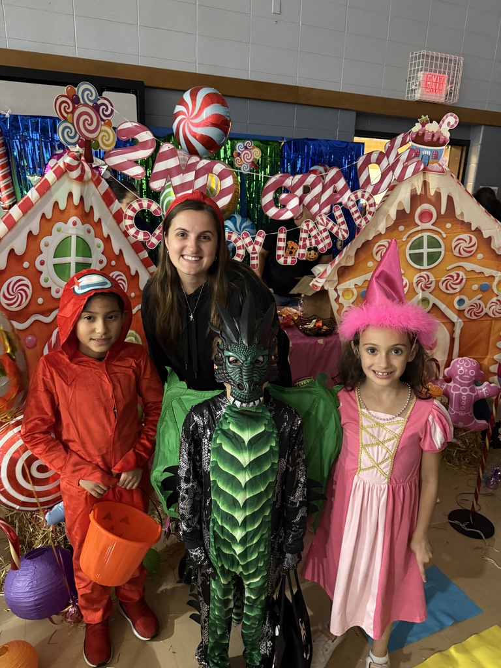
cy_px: 334
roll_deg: -1.3
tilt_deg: -16.9
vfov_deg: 71.6
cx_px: 250
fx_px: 463
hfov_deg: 56.8
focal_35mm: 24
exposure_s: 1/30
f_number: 1.78
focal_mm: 6.76
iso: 1000
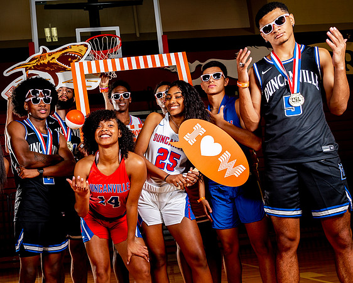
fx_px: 398
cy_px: 174
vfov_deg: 38.9
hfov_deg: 46.3
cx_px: 93
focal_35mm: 38
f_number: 5.6
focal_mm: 24
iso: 100
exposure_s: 1/125
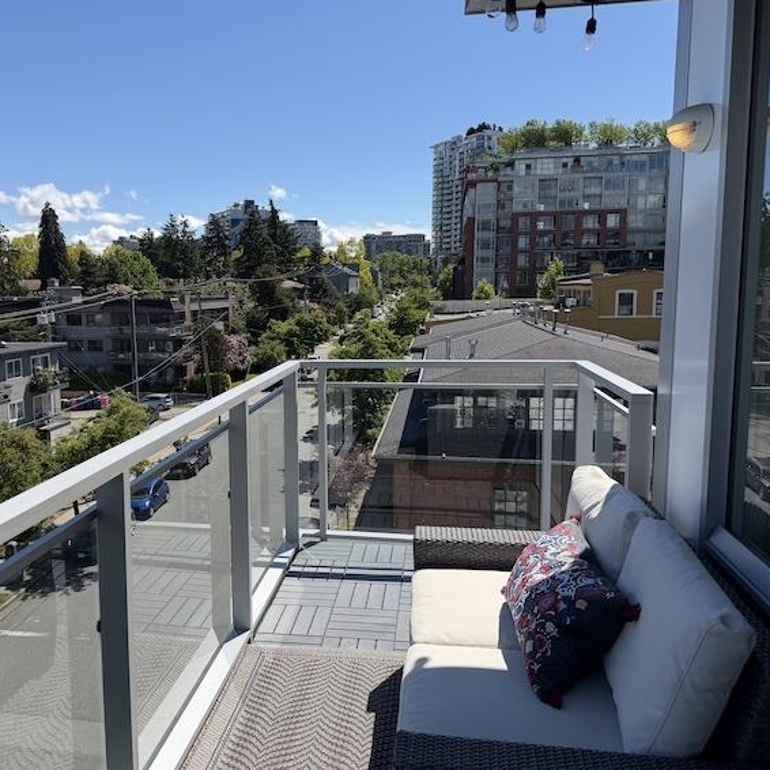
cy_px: 380
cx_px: 284
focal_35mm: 30
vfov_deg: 54.0
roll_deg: +1.2
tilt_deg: -7.5
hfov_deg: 53.4
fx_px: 755
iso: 80
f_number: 1.78
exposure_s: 1/4975
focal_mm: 6.76
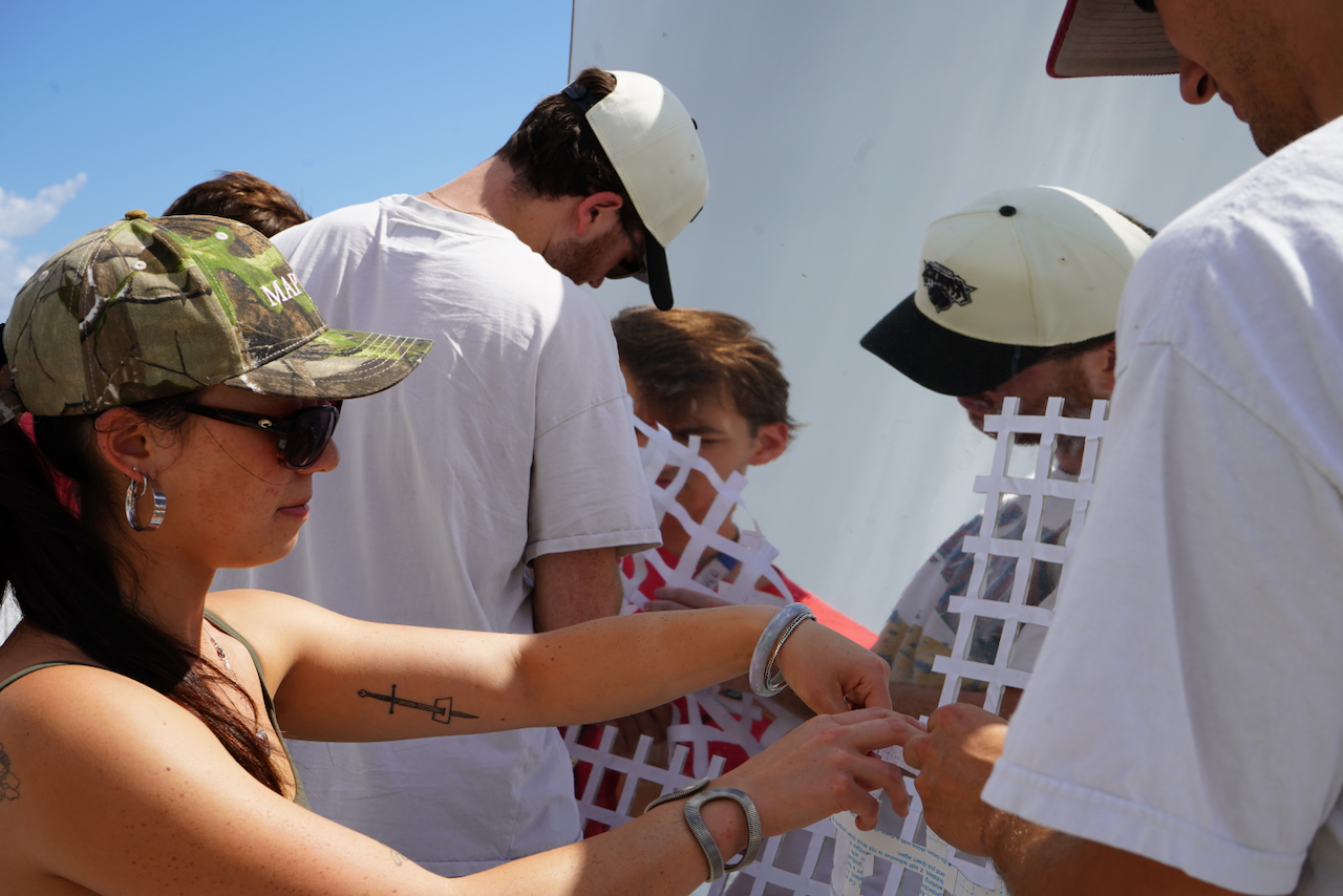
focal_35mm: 49
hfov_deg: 40.3
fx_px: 1828
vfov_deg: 27.5
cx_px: 672
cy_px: 448
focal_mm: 49
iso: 100
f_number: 11
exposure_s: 1/160
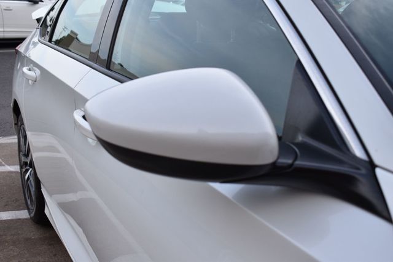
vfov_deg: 33.0
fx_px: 442
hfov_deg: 47.9
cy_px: 131
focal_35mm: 40
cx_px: 196
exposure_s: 1/200
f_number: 6.3
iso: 200
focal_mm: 27
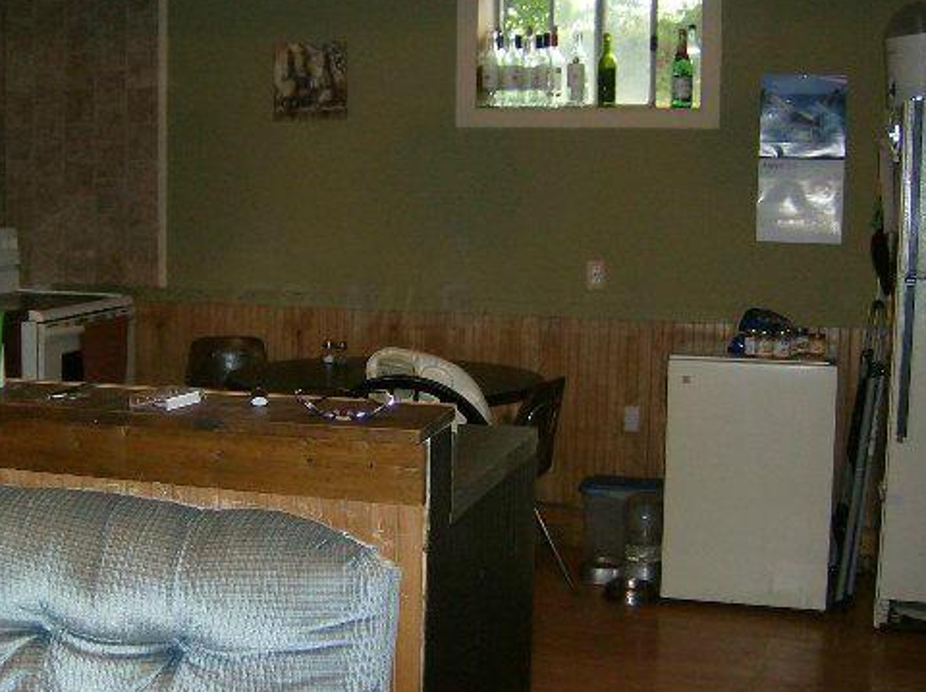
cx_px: 347
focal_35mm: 48
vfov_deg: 30.2
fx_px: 1283
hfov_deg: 39.4
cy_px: 310
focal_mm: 6
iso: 200
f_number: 2.8
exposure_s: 1/60
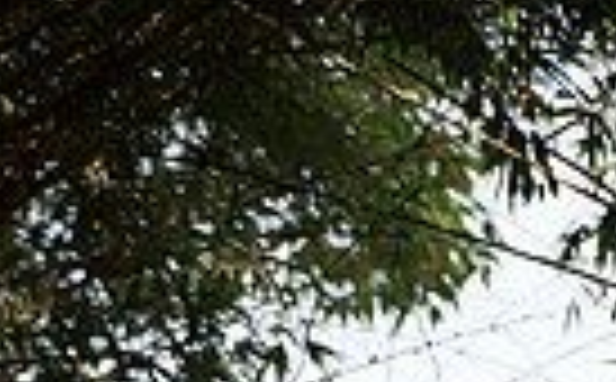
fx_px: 11225
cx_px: 542
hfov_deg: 3.1
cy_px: 881
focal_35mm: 670
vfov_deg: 1.9
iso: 200
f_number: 5
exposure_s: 1/320
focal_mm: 200
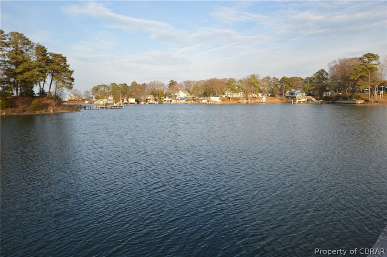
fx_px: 258
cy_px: 128
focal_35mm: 24
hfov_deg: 73.8
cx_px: 194
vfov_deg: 53.0
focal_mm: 16
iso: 100
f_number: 6.3
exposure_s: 1/200
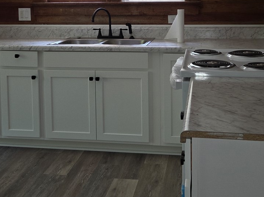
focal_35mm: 51
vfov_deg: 27.8
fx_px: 389
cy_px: 30
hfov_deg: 37.5
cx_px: 147
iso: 80
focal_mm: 5.4
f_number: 1.8
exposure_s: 1/60
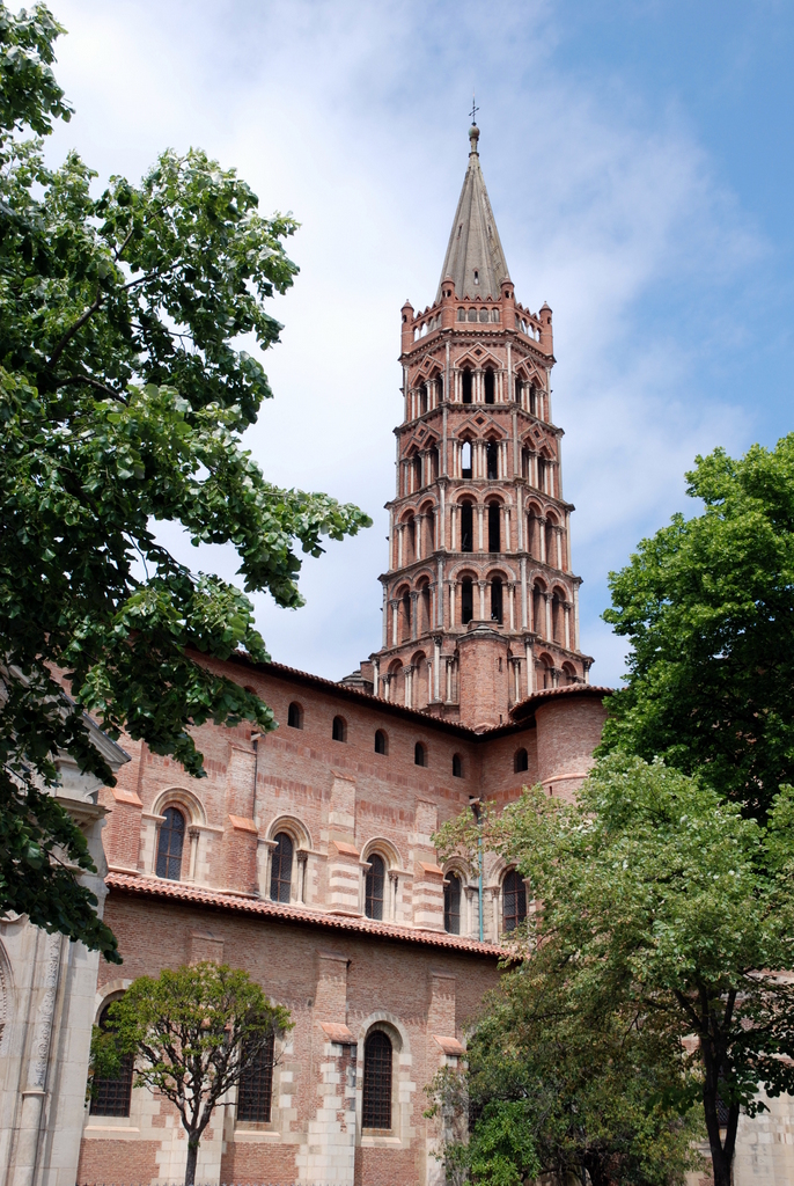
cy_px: 593
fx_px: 1335
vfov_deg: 47.9
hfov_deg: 33.1
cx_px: 397
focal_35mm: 40
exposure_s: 1/250
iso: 100
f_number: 8
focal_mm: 27
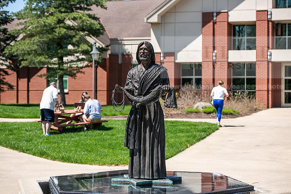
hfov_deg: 23.9
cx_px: 146
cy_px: 97
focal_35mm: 85
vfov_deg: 16.1
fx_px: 687
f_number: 3.5
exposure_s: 1/800
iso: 100
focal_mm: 85
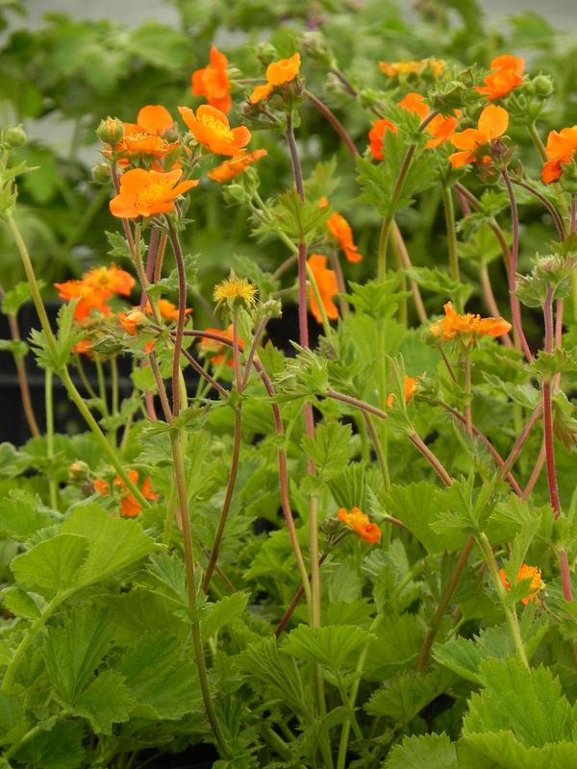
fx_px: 4712
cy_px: 384
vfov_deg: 9.3
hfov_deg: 7.0
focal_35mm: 212
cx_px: 288
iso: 160
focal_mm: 37.7
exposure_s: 1/500
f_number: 4.5
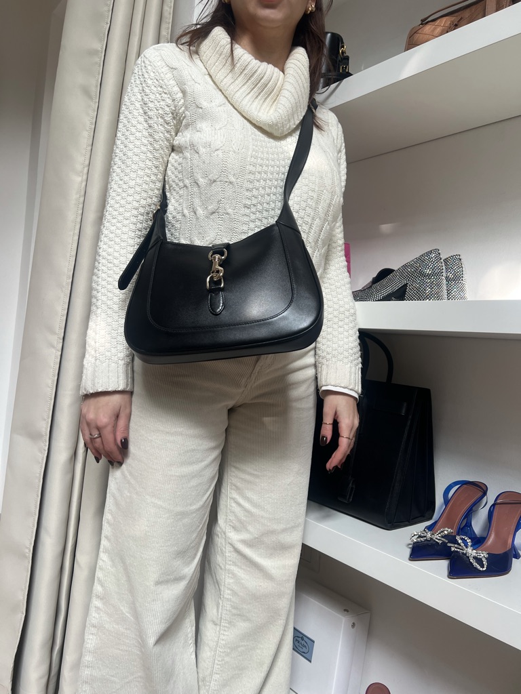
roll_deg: -4.6
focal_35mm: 26
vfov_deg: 67.3
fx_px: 522
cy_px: 347
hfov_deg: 53.1
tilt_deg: +0.5
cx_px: 260
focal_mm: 5.7
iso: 64
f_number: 1.5
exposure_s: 1/121
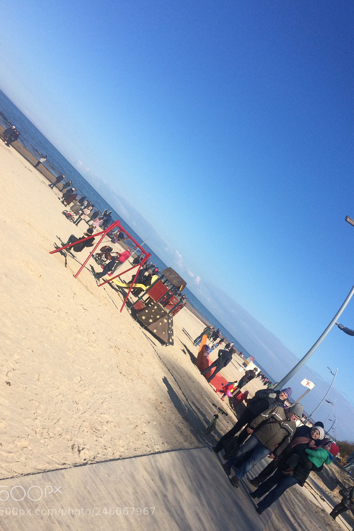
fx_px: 457
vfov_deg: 60.3
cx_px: 182
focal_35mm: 31
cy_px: 265
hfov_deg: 42.3
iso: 32
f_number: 2.2
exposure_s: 1/3165
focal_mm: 4.15
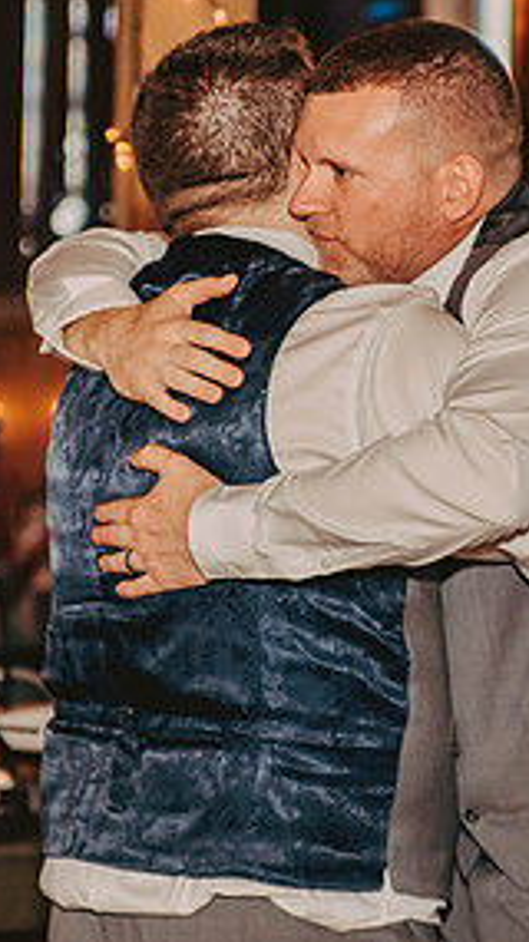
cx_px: 357
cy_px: 309
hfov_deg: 7.6
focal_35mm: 160
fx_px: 3996
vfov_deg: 13.4
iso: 800
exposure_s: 1/200
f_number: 2.8
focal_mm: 75
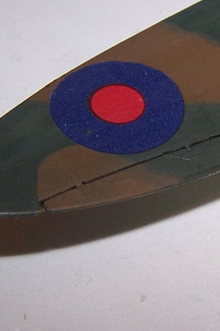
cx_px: 390
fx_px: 1072
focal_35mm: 117
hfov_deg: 11.0
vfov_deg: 17.5
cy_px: 124
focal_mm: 6.3
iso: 80
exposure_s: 1/60
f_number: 2.8
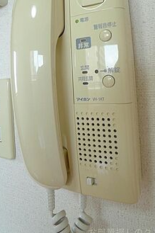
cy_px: 68
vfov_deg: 52.8
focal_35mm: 35
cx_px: 69
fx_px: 226
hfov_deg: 37.8
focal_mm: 5.1
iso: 80
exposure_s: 1/40
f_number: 2
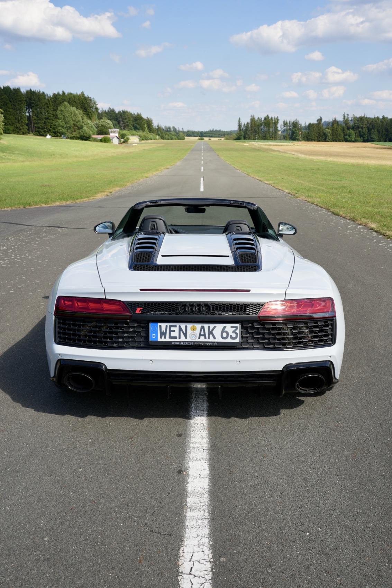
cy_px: 294
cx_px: 196
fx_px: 539
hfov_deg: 40.0
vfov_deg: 57.2
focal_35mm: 33
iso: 100
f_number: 7.1
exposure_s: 1/250
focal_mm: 33
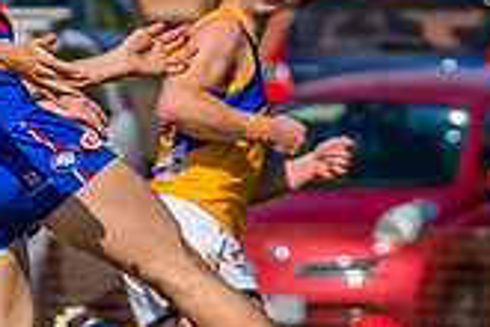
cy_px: 229
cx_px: 235
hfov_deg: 0.9
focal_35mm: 2178
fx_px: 29643
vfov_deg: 0.6
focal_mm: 420
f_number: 10
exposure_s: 1/1600
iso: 800
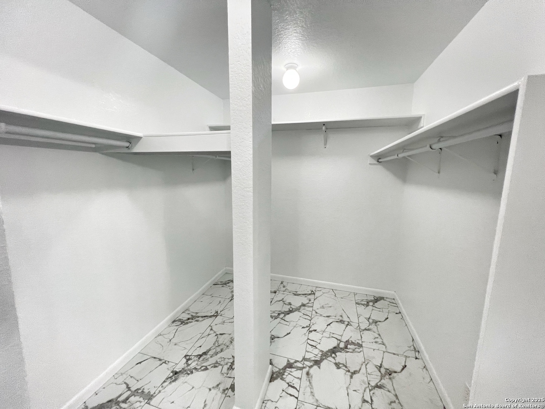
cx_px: 272
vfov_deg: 89.9
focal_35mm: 13
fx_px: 205
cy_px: 204
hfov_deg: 106.2
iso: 125
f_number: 1.8
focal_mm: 1.57
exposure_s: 1/120
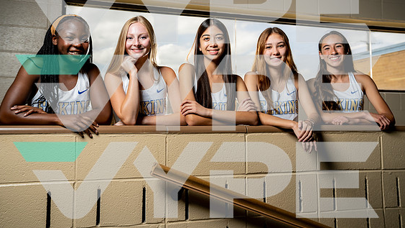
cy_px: 93
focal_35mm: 42
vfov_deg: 28.3
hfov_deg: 48.4
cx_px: 198
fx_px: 451
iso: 320
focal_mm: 39
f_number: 4.5
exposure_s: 1/250
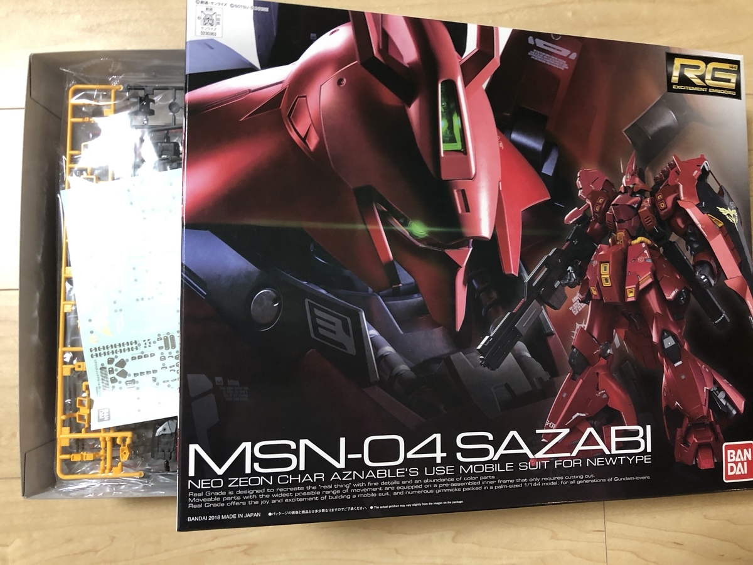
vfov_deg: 49.7
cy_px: 282
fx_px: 609
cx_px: 376
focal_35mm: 28
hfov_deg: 63.4
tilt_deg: -86.0
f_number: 1.8
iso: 100
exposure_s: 1/9
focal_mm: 3.99
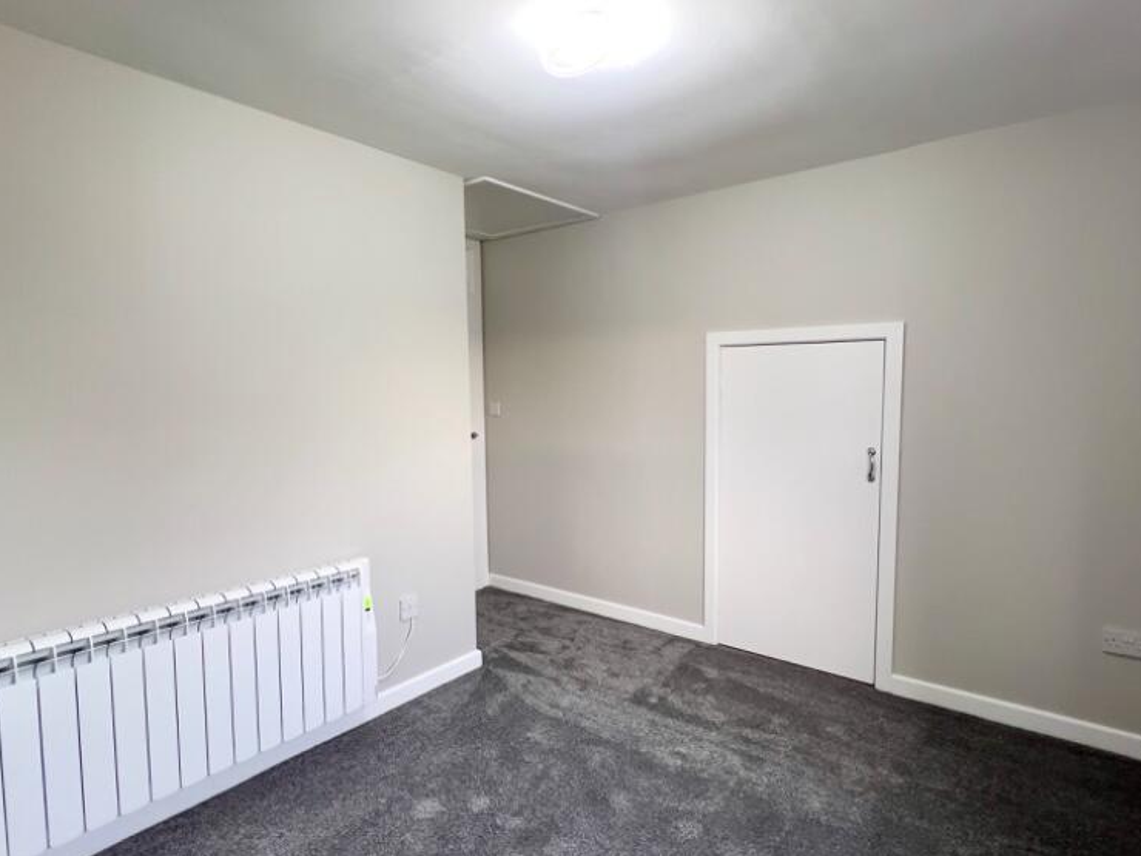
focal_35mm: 18
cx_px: 584
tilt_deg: -4.9
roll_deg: +0.5
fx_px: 593
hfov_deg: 87.7
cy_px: 443
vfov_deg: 71.6
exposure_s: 1/81
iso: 250
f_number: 1.8
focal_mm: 1.57
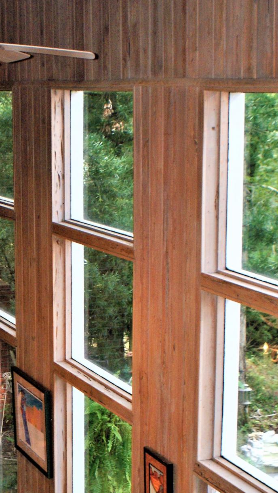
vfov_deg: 29.1
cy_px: 344
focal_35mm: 72
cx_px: 12
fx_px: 943
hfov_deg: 16.5
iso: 400
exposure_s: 1/60
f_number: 5
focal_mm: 28
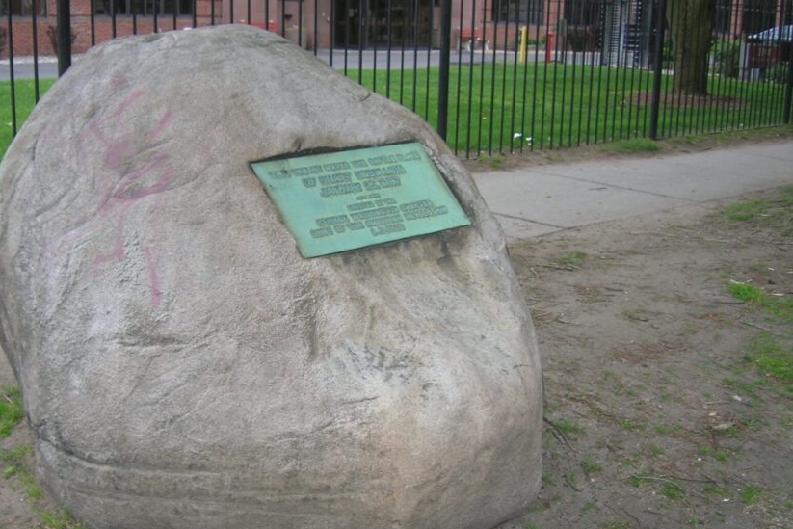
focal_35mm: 44
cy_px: 289
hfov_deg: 44.3
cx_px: 320
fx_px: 969
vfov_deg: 30.5
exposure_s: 1/45.2
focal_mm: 5.7
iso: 50
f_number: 2.9
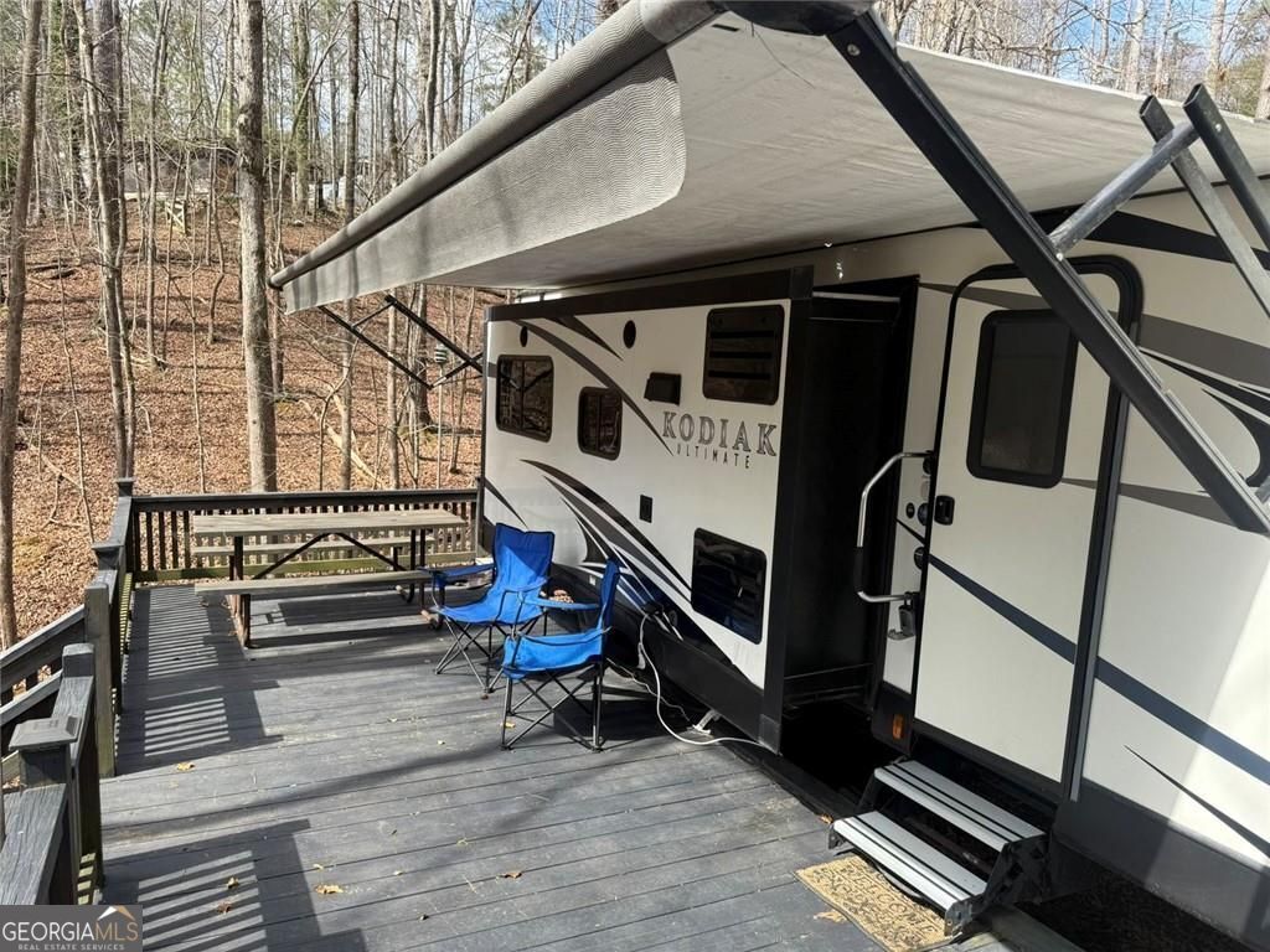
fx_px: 881
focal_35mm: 24
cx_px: 635
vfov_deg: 56.8
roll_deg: -4.0
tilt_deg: -5.8
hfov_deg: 71.6
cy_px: 476
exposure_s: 1/1106
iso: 80
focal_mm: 6.76
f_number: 1.78
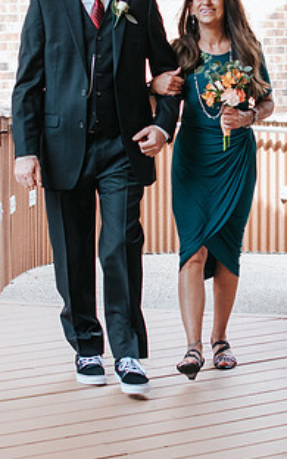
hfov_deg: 10.4
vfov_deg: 16.5
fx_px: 1577
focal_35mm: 126
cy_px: 164
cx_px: 222
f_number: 3.5
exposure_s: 1/250
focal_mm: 35
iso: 800
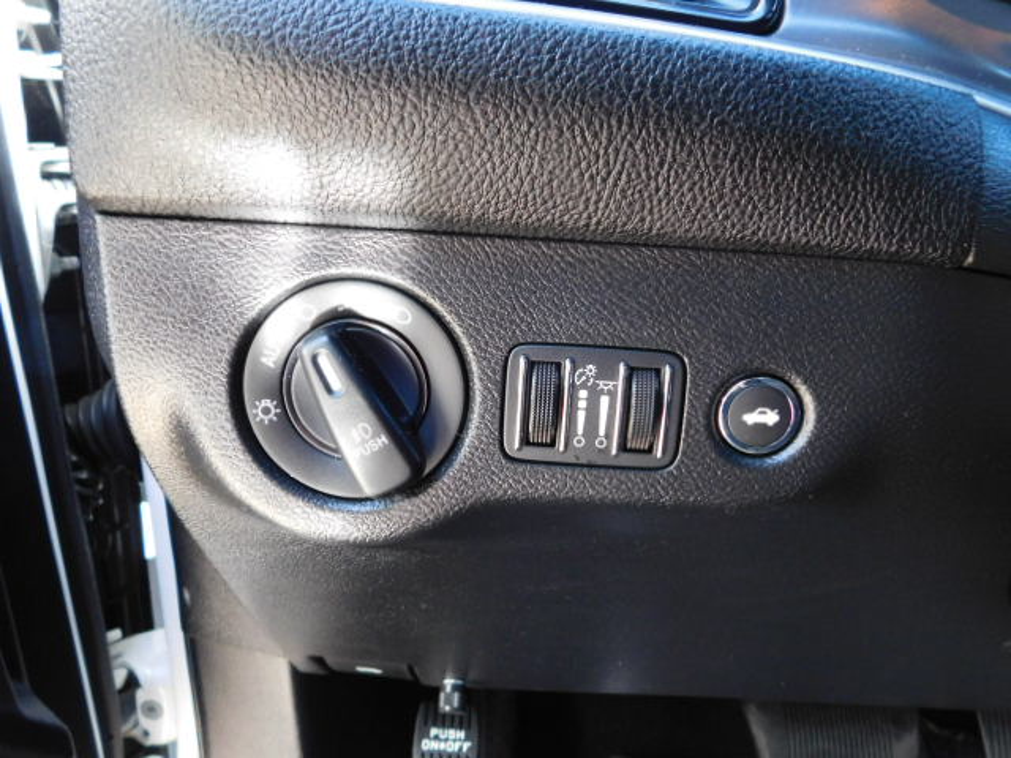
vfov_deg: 46.8
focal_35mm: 30
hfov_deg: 60.0
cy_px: 379
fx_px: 876
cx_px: 506
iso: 320
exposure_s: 1/30
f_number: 3.2
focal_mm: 5.3
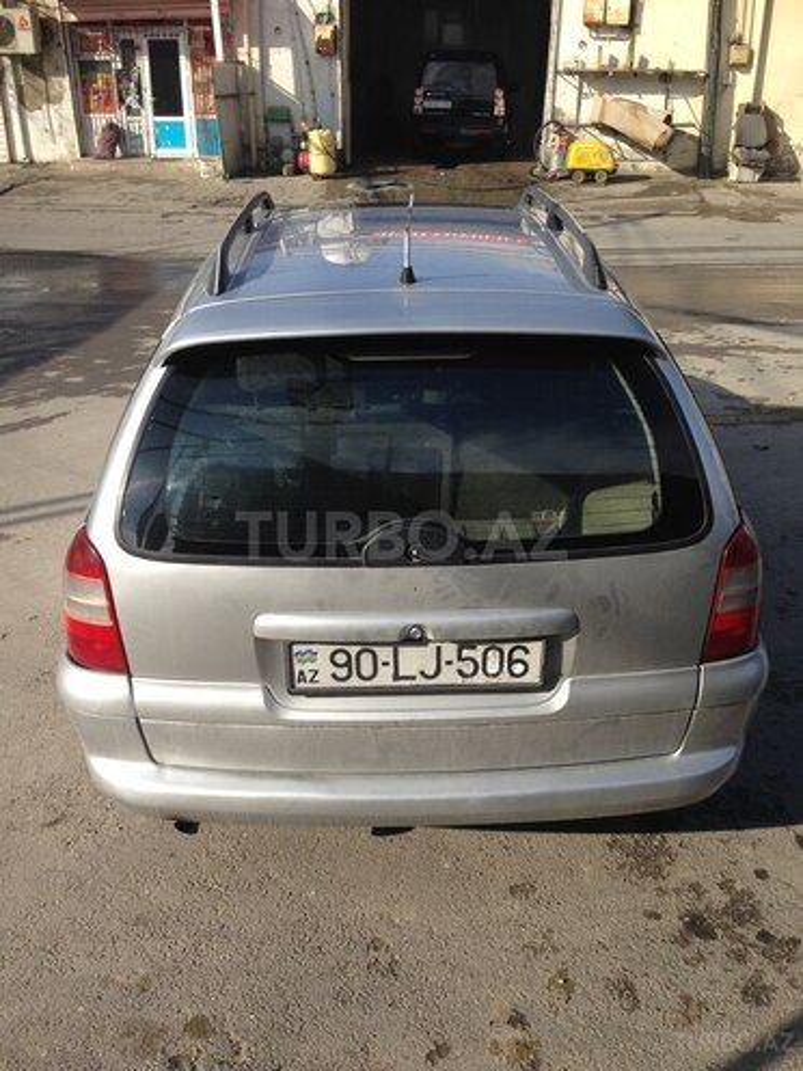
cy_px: 536
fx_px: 1021
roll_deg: -0.4
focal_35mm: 33
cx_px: 402
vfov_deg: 55.4
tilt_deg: -27.8
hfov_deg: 42.9
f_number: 2.4
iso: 50
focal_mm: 4.12
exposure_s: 1/1232
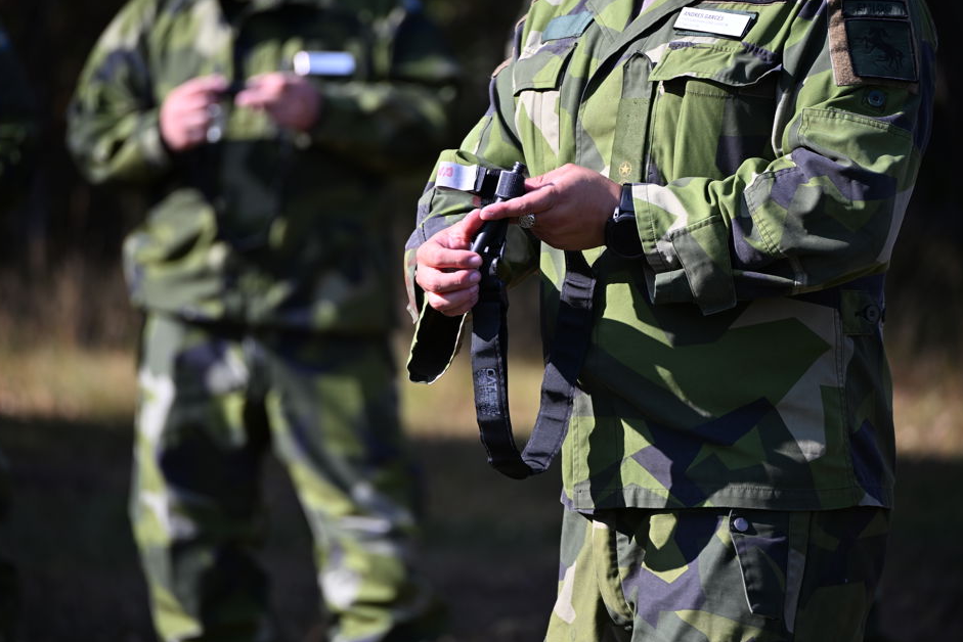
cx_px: 461
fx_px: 7305
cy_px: 298
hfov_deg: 7.5
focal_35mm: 273
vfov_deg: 5.0
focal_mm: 251
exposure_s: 1/500
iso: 220
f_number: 6
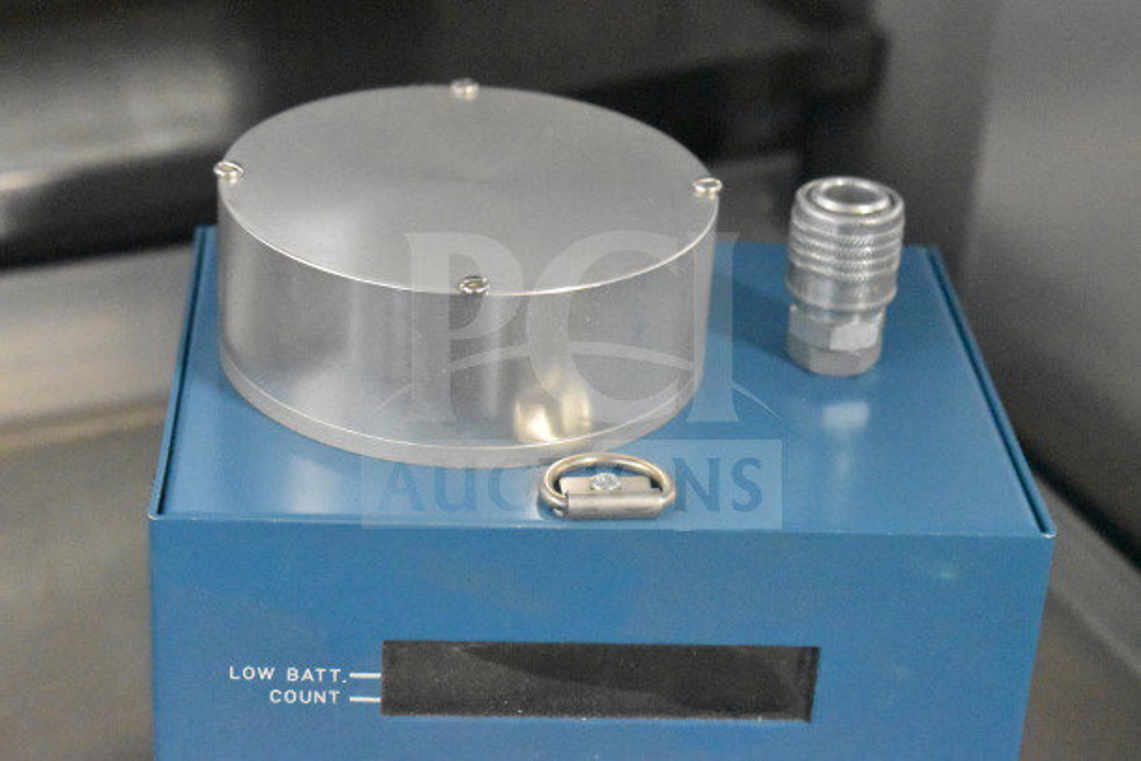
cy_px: 380
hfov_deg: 24.6
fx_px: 2615
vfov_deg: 16.6
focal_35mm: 82
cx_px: 570
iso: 20000
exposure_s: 1/100
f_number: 5.6
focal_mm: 55
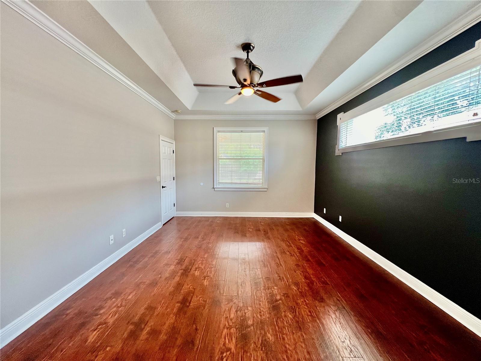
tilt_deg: -4.1
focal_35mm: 13
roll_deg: +0.1
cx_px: 240
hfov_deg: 106.2
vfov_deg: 89.9
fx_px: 181
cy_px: 180
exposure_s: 1/120
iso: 200
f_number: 1.8
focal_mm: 1.57
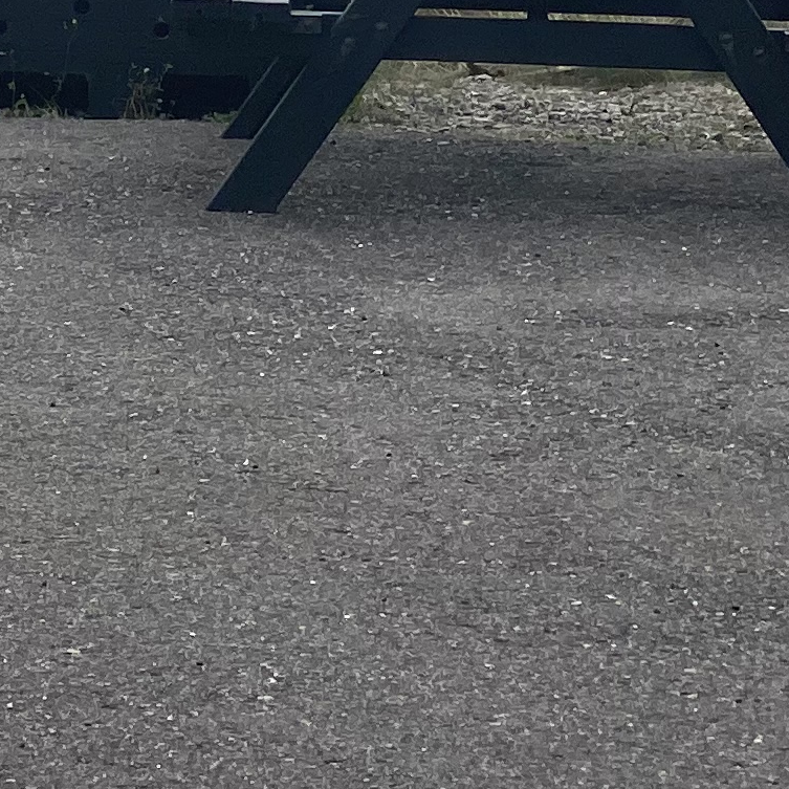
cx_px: 45
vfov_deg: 7.0
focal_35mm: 246
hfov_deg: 7.1
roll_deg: -0.5
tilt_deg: -1.5
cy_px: -523
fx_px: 6344
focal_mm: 6
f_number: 2
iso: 20
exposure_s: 1/749
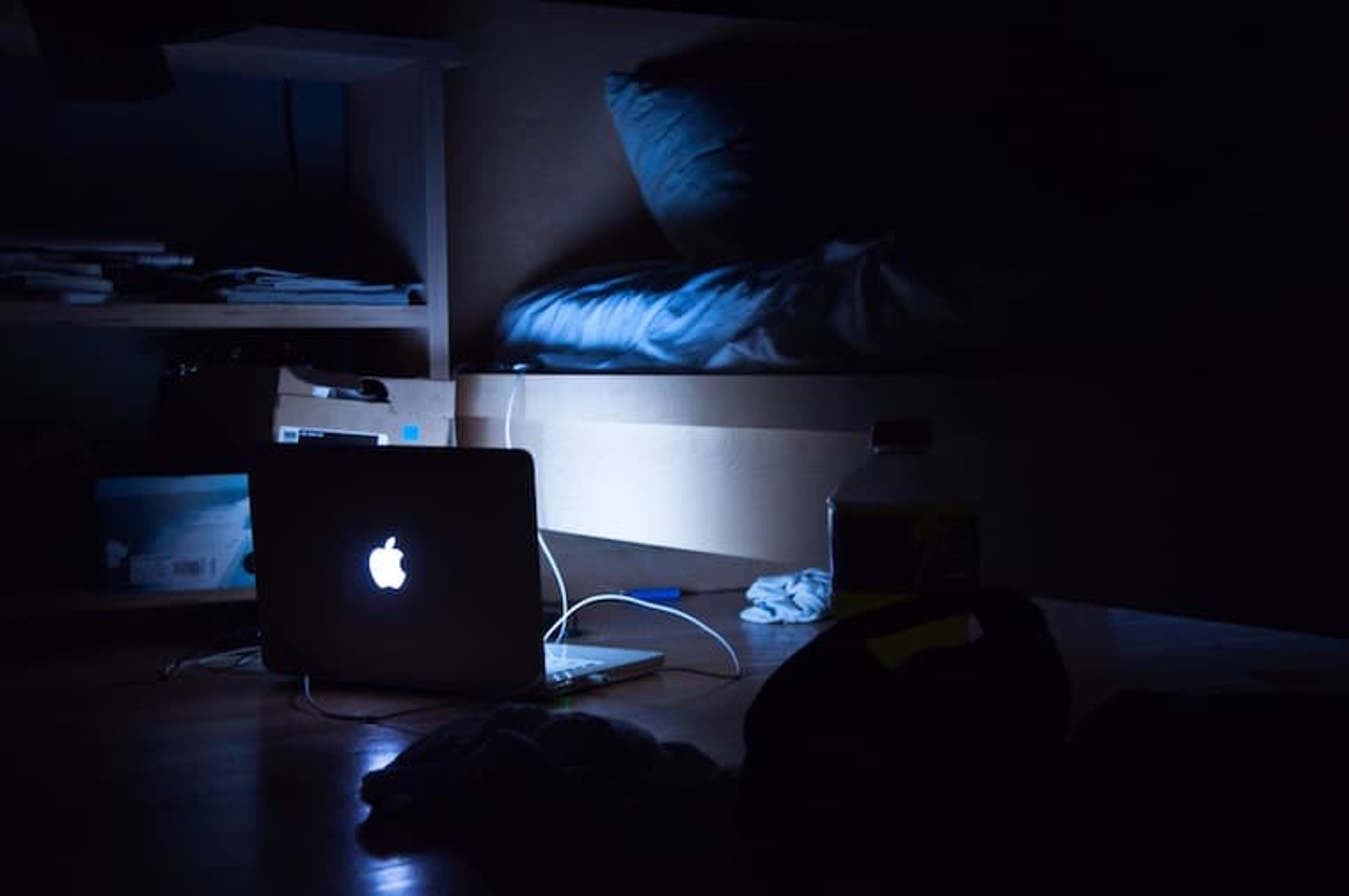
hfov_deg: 35.1
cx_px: 674
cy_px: 448
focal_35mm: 57
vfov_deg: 23.7
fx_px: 2134
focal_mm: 38
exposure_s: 1/3
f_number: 4.5
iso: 200
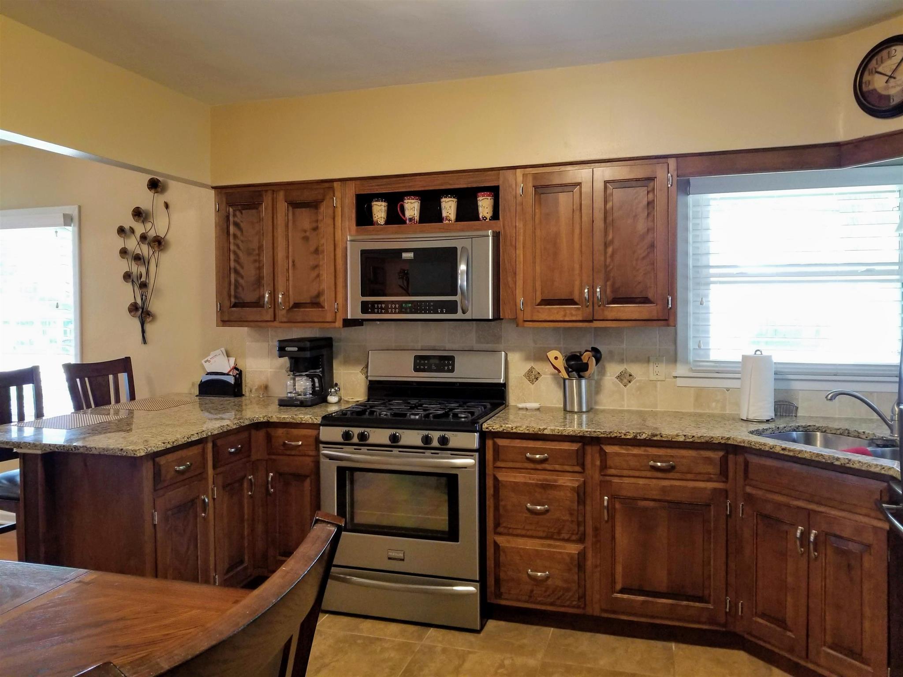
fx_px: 678
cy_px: 338
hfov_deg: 67.3
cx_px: 452
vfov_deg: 53.1
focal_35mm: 26
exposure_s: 1/30
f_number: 1.7
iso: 160
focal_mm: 4.25
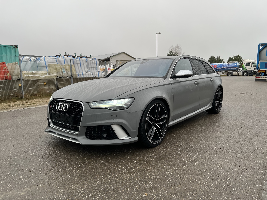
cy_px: 100
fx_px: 201
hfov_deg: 67.3
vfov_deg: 53.1
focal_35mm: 26
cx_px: 134
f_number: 1.5
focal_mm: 5.7
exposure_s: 1/121
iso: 64
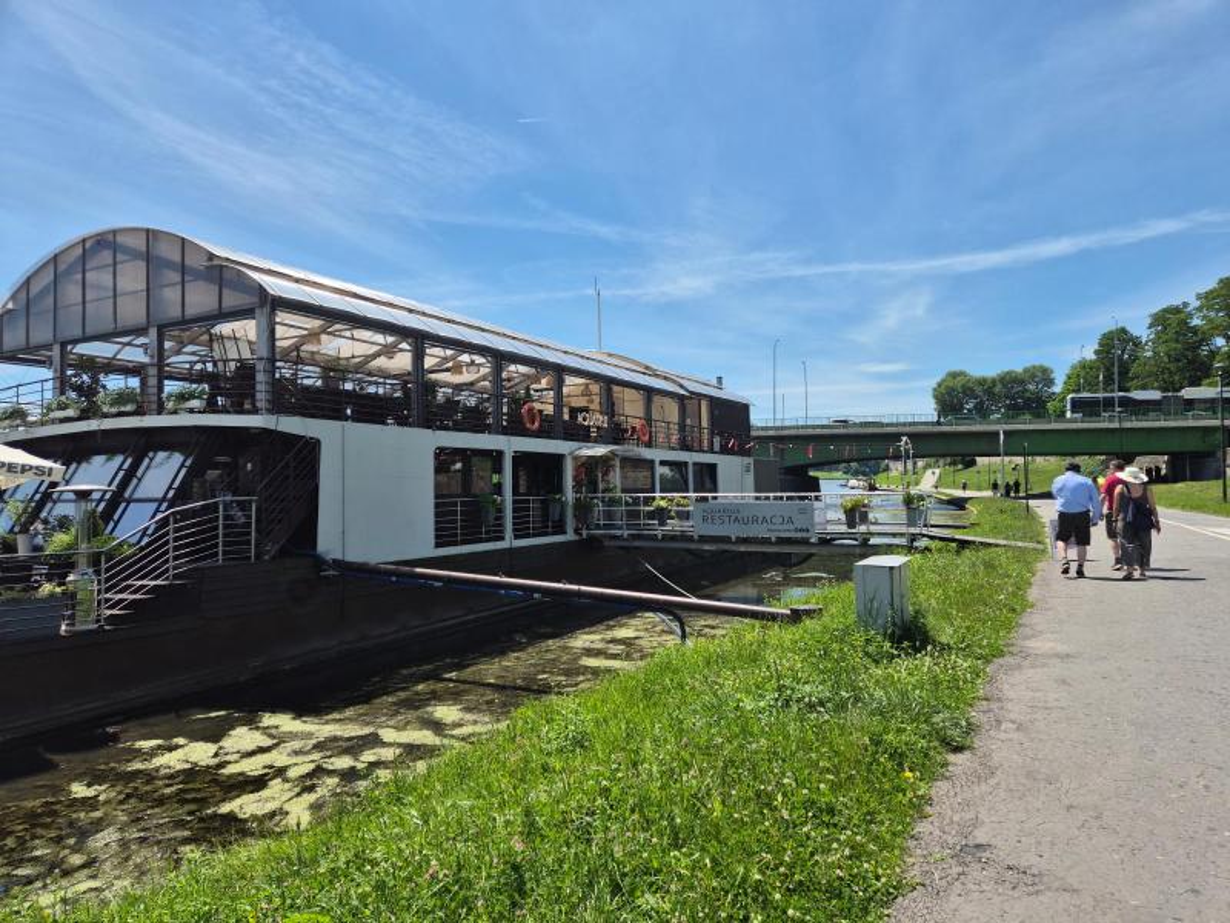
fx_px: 817
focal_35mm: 23
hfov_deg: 73.9
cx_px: 615
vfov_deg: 58.9
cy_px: 462
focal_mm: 5.4
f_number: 1.8
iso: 25
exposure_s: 1/2256
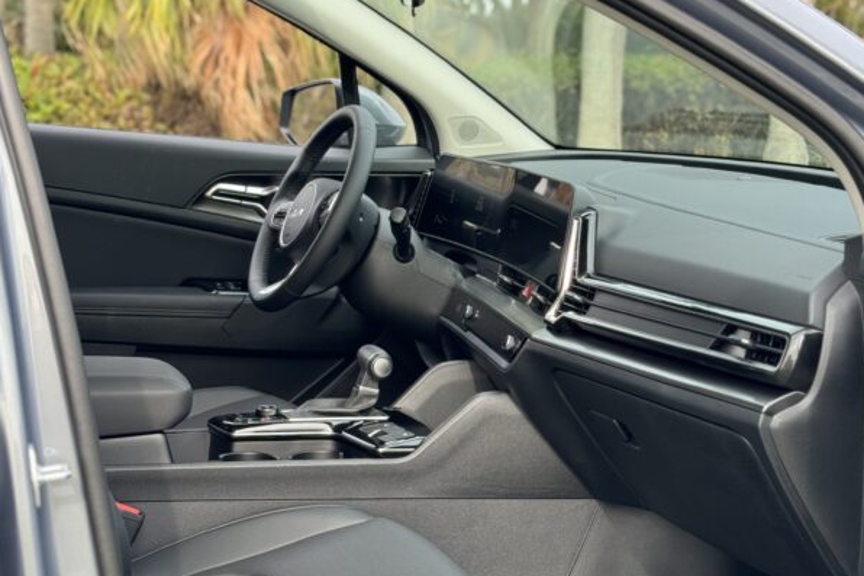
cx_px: 432
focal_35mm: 67
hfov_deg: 30.1
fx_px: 1607
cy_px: 331
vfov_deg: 20.3
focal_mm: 6.86
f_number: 1.78
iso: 64
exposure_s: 1/297
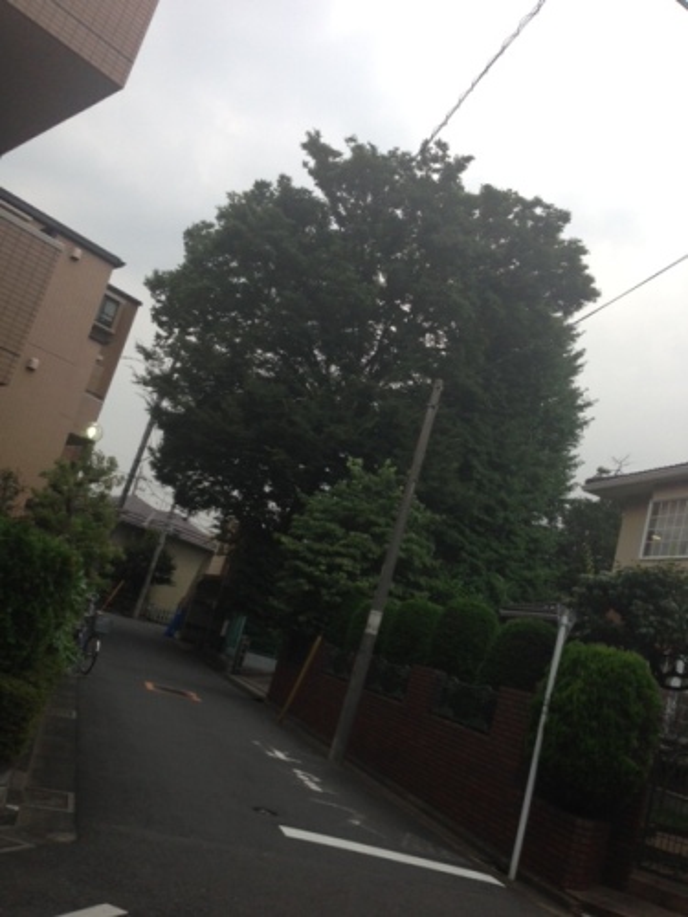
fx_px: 875
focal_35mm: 33
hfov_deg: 42.9
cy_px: 458
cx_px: 344
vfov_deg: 55.4
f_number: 2.4
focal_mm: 4.13
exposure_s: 1/60
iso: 64
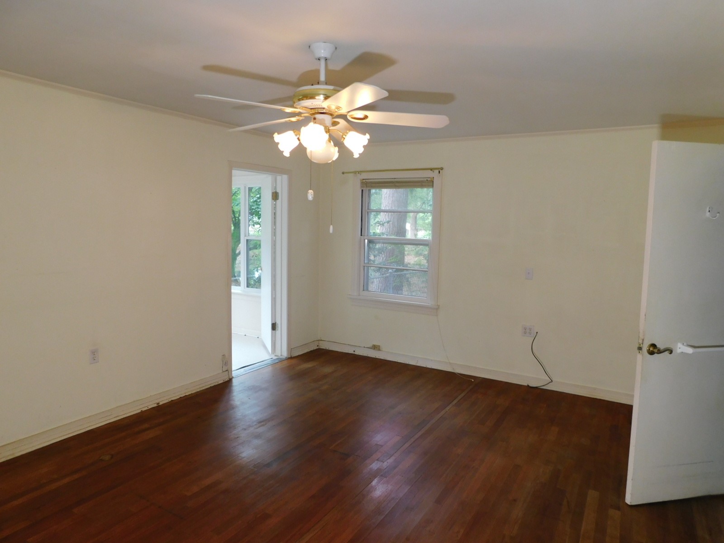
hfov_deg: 73.9
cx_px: 362
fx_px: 481
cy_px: 272
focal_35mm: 23
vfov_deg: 58.9
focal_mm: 4
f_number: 3
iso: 160
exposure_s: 1/30
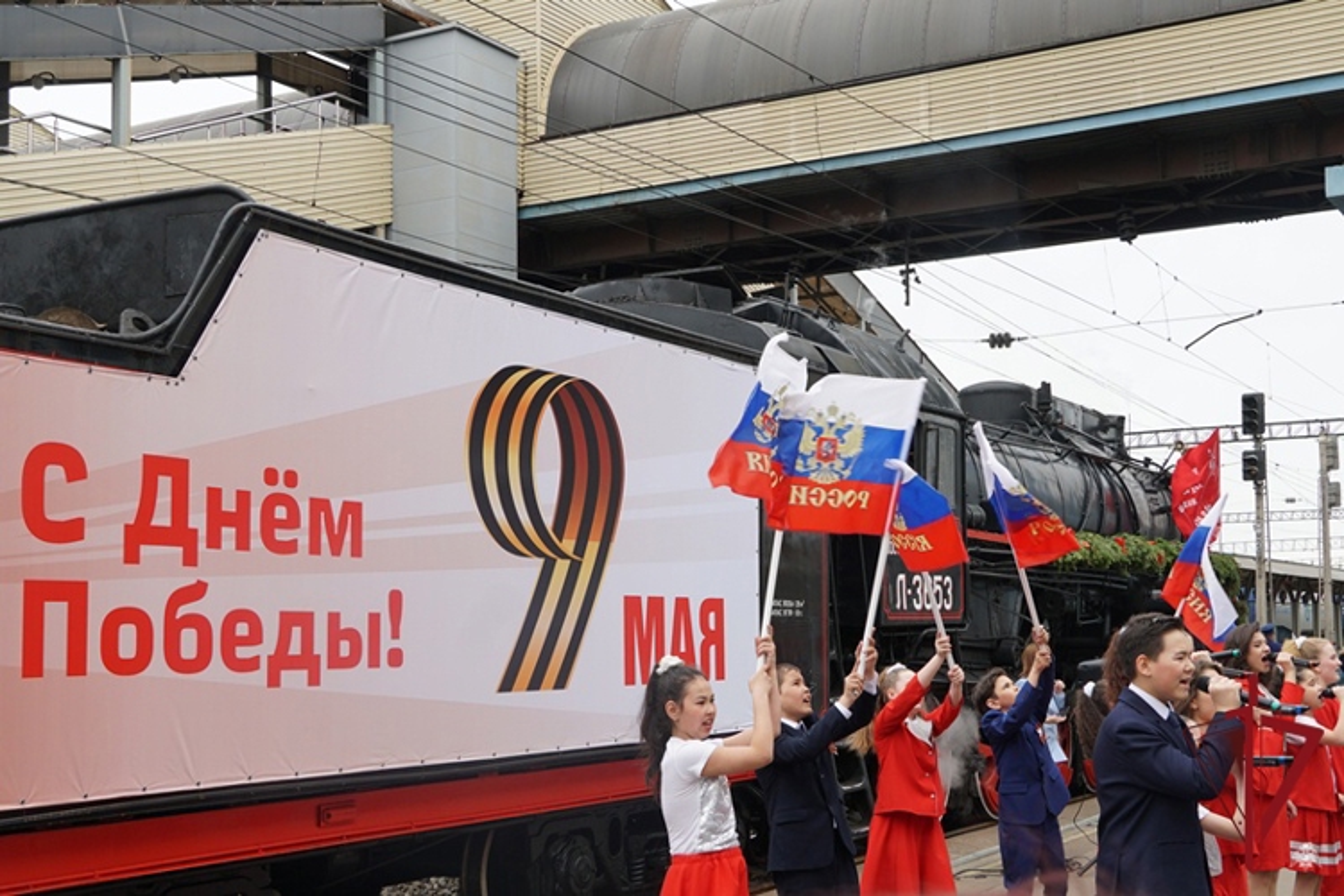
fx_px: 1456
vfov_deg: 34.2
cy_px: 448
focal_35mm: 39
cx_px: 672
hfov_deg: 49.6
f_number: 6.3
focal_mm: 26
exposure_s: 1/160
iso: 125
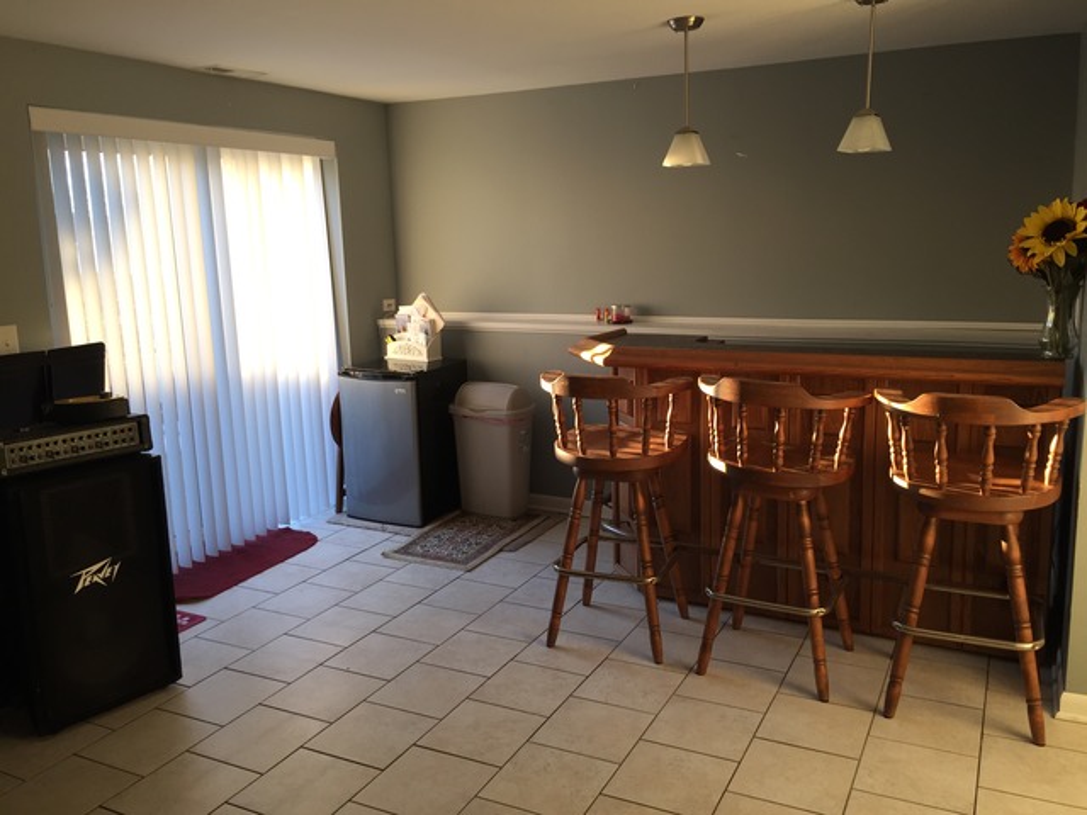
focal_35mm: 29
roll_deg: +2.3
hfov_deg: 61.7
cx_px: 544
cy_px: 408
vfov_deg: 48.2
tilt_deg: -10.3
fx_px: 911
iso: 32
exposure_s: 1/40
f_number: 2.2
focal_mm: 4.15
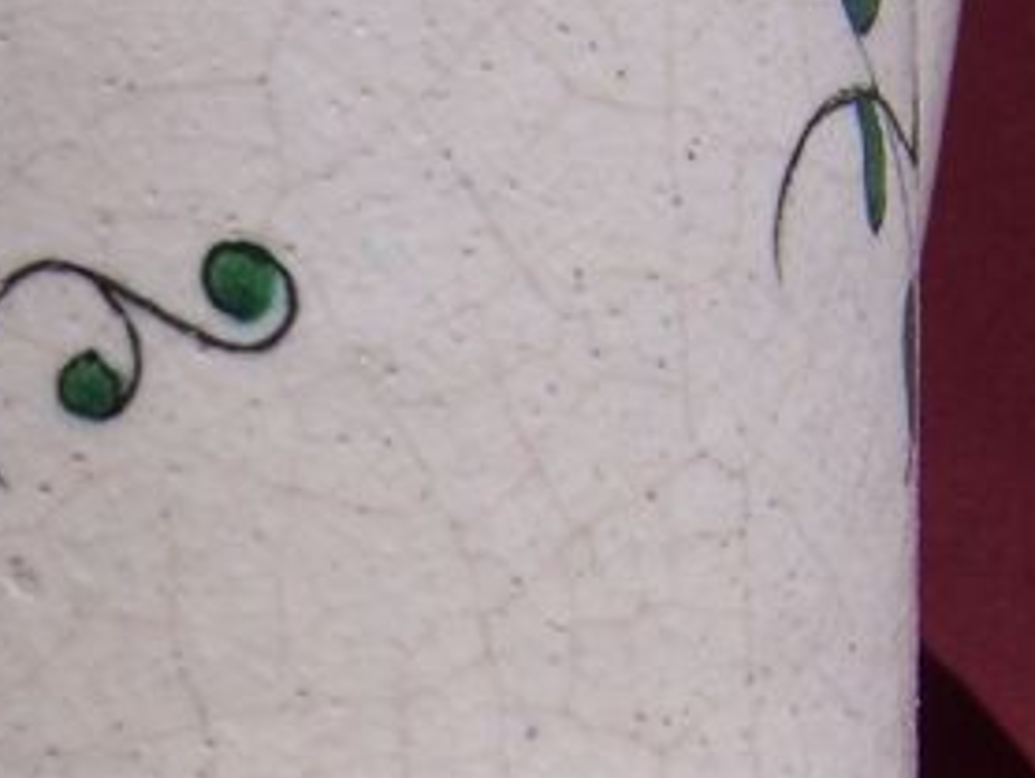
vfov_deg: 17.5
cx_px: 168
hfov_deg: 23.4
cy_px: 819
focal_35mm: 82
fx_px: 2454
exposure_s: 1/1000
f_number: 5.6
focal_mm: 6.3
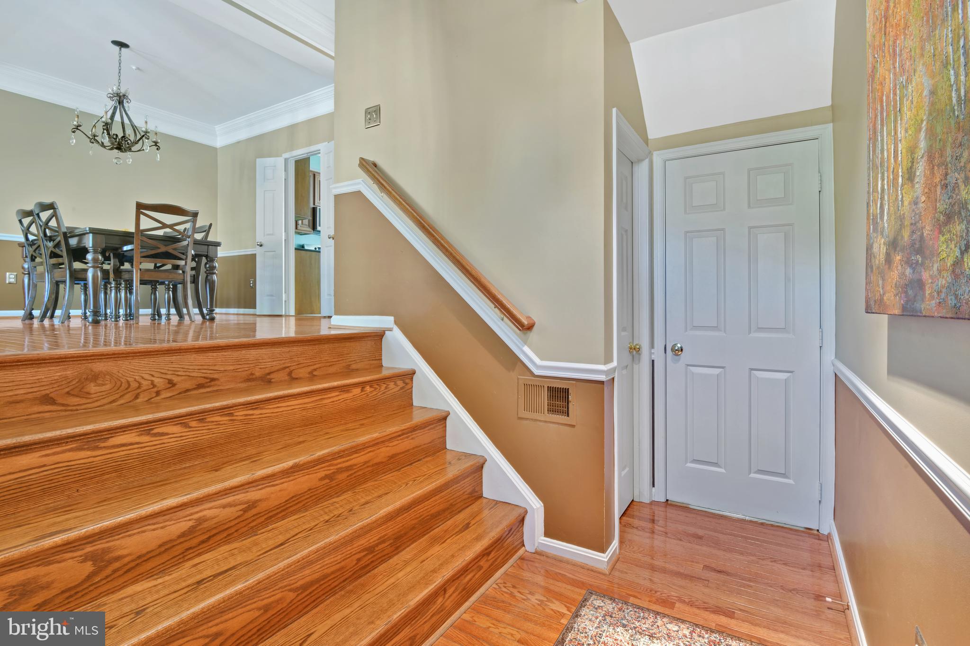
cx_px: 485
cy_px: 323
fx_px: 431
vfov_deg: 73.7
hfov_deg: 96.7
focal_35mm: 16
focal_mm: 16
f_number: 16
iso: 100
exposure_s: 4
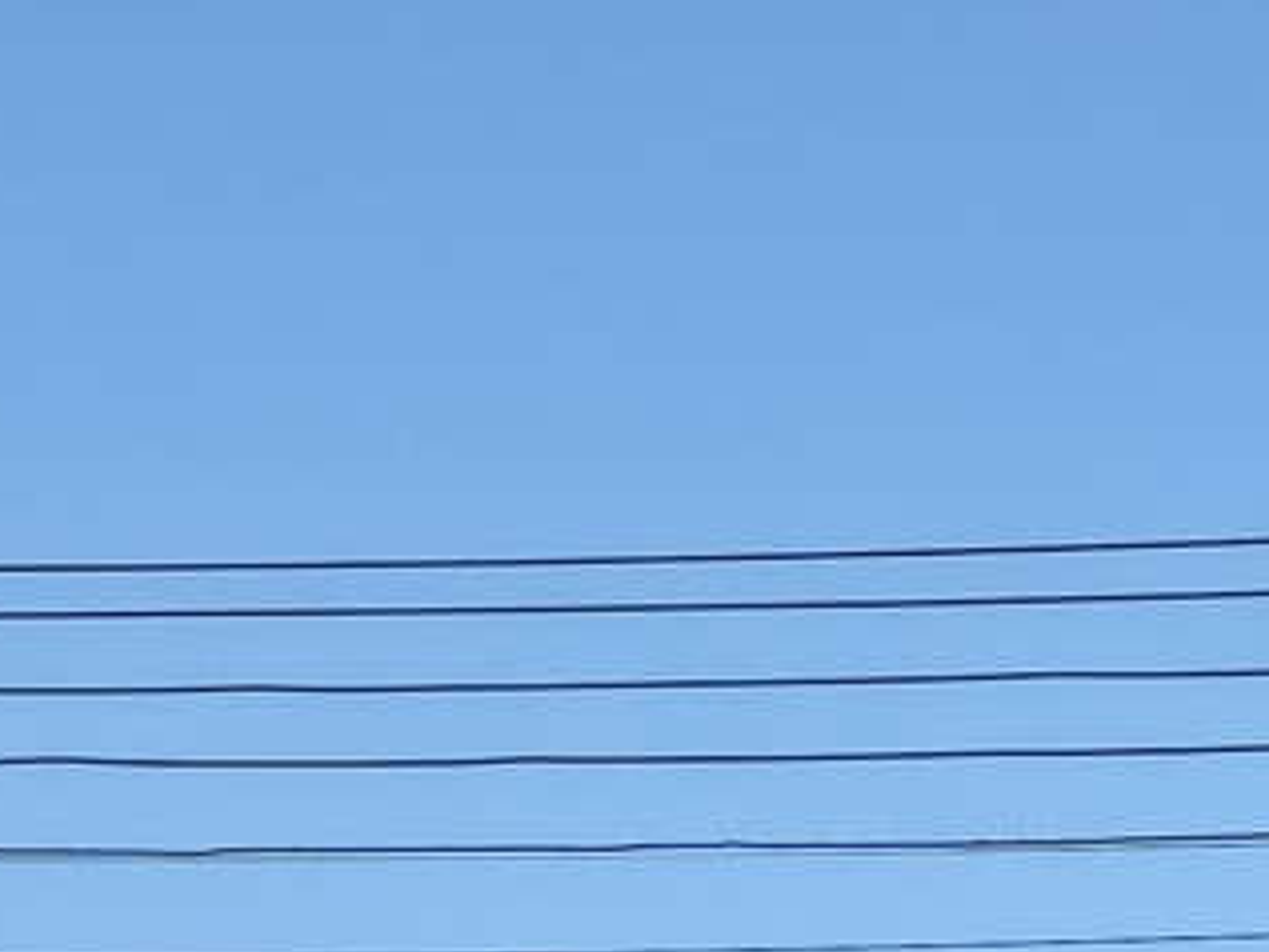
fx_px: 6014
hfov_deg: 11.5
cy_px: 772
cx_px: -733
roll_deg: +0.6
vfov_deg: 9.0
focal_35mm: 164
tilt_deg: +15.3
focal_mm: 5.7
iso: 50
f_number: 1.5
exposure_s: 1/2513
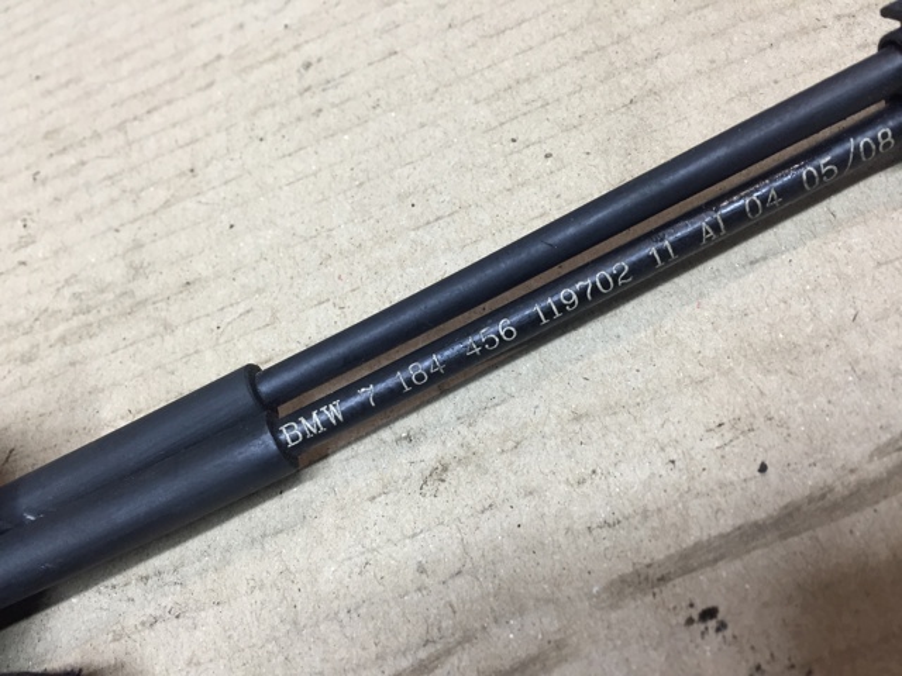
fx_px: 756
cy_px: 338
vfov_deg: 48.2
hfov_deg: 61.7
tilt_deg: -56.4
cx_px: 451
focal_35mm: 29
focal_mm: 4.15
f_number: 2.2
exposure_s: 1/33
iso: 64
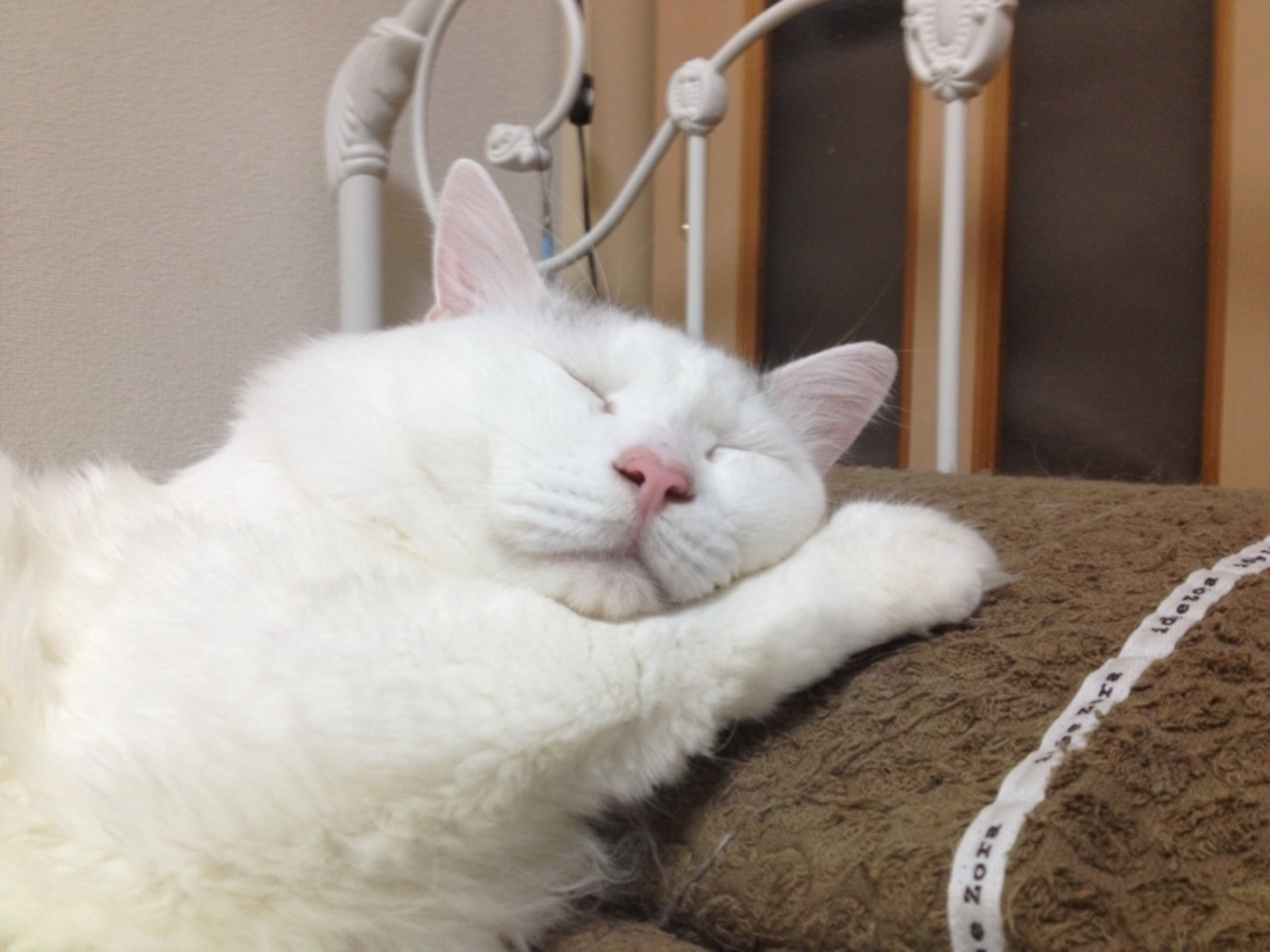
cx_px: 635
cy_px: 476
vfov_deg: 40.7
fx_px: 1284
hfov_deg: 52.6
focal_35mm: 35
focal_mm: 4.28
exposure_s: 1/20
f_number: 2.4
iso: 80
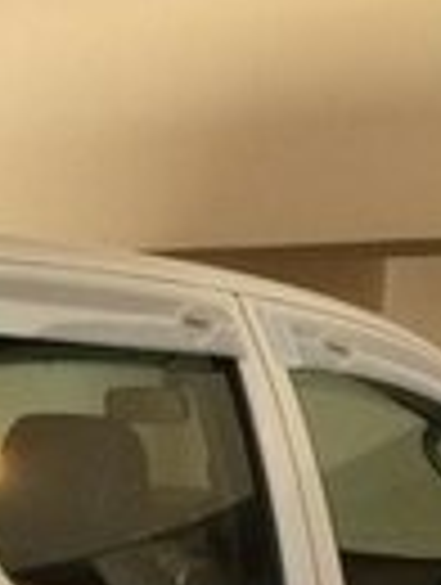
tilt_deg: -10.9
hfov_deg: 9.7
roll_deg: -0.4
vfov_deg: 12.7
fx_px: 2489
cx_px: -320
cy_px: 884
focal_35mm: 147
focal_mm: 4.15
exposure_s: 1/33
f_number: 2.2
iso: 200
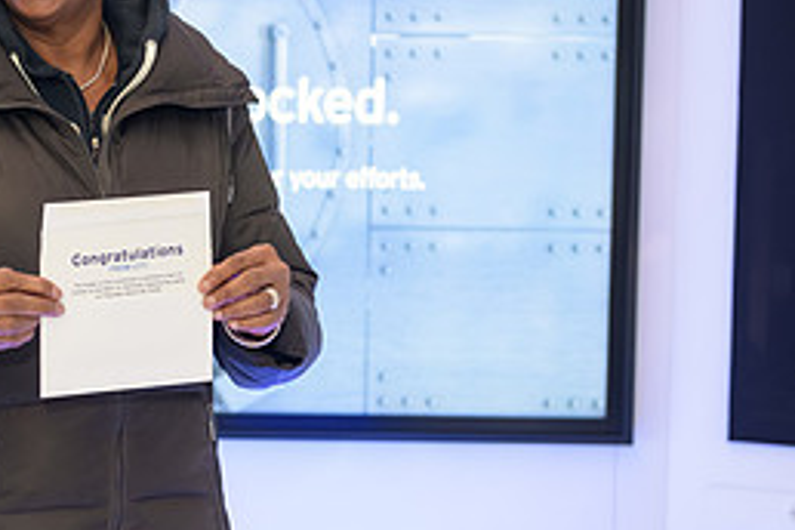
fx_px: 2385
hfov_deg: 18.7
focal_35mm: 108
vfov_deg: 12.6
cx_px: 111
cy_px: 125
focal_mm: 48
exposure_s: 1/125
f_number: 3.2
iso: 1000
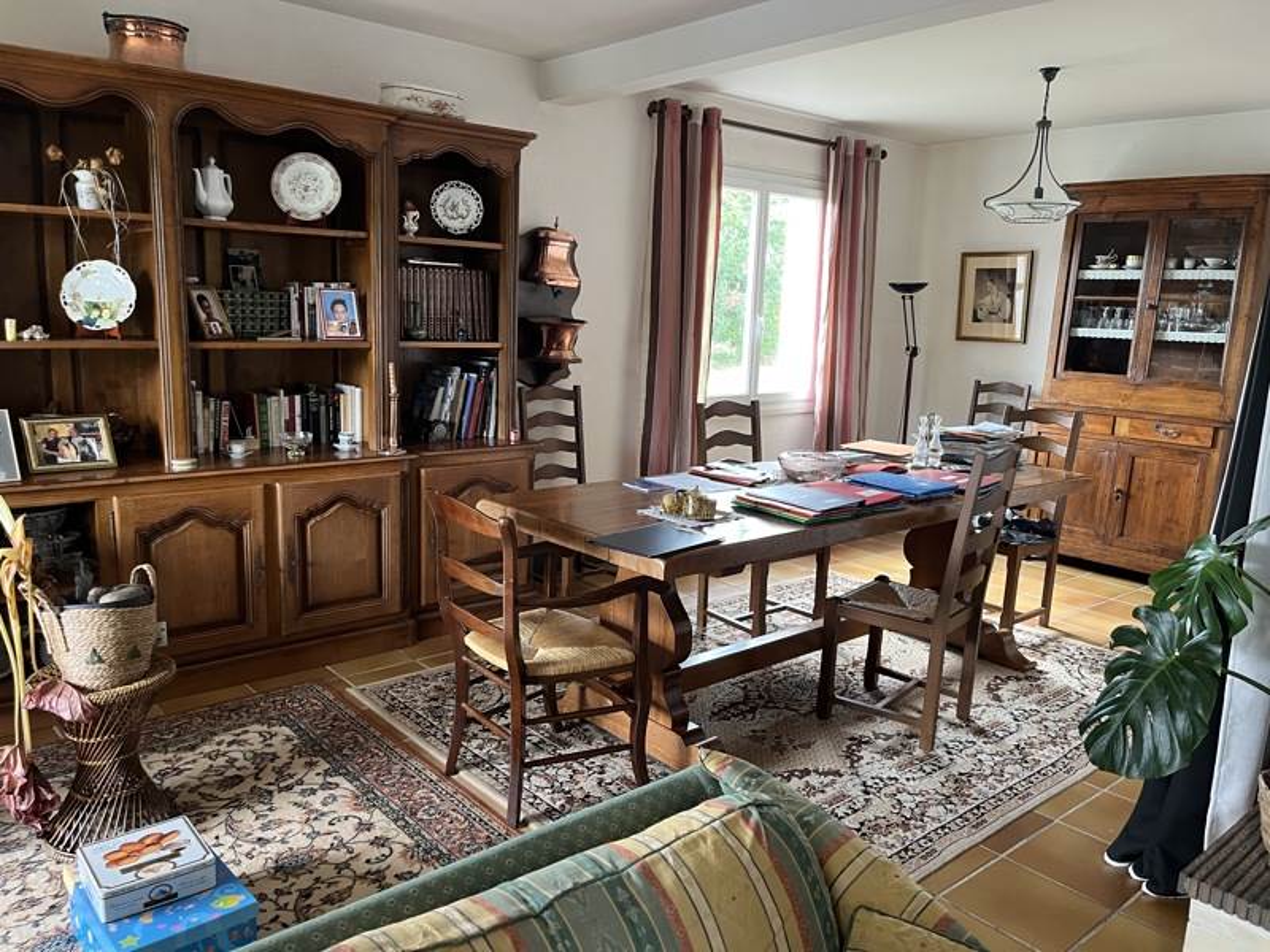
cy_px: 476
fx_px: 954
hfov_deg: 67.3
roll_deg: -2.2
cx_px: 635
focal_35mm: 26
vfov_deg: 53.1
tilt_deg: -10.8
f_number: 1.6
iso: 200
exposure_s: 1/60
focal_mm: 5.1
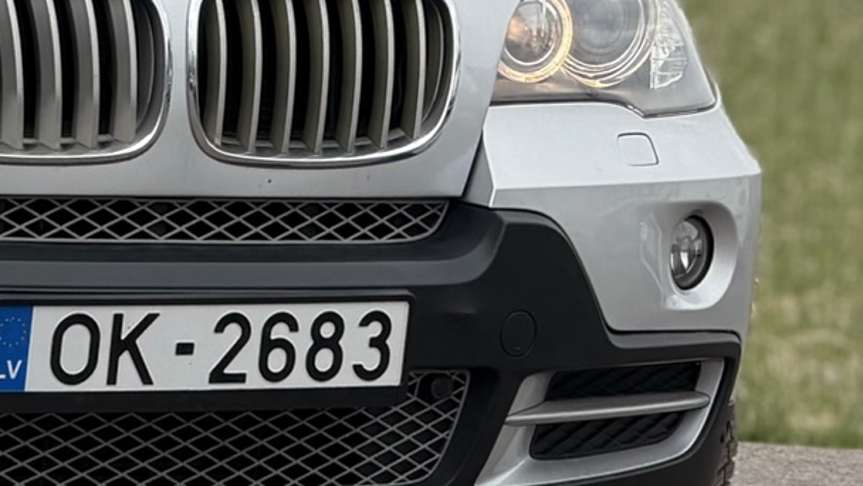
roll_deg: -0.2
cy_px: -98
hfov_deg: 5.8
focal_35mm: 367
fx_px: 8398
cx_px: -495
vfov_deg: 3.3
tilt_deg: -4.2
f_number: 2.8
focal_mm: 16.89
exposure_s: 1/638
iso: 50
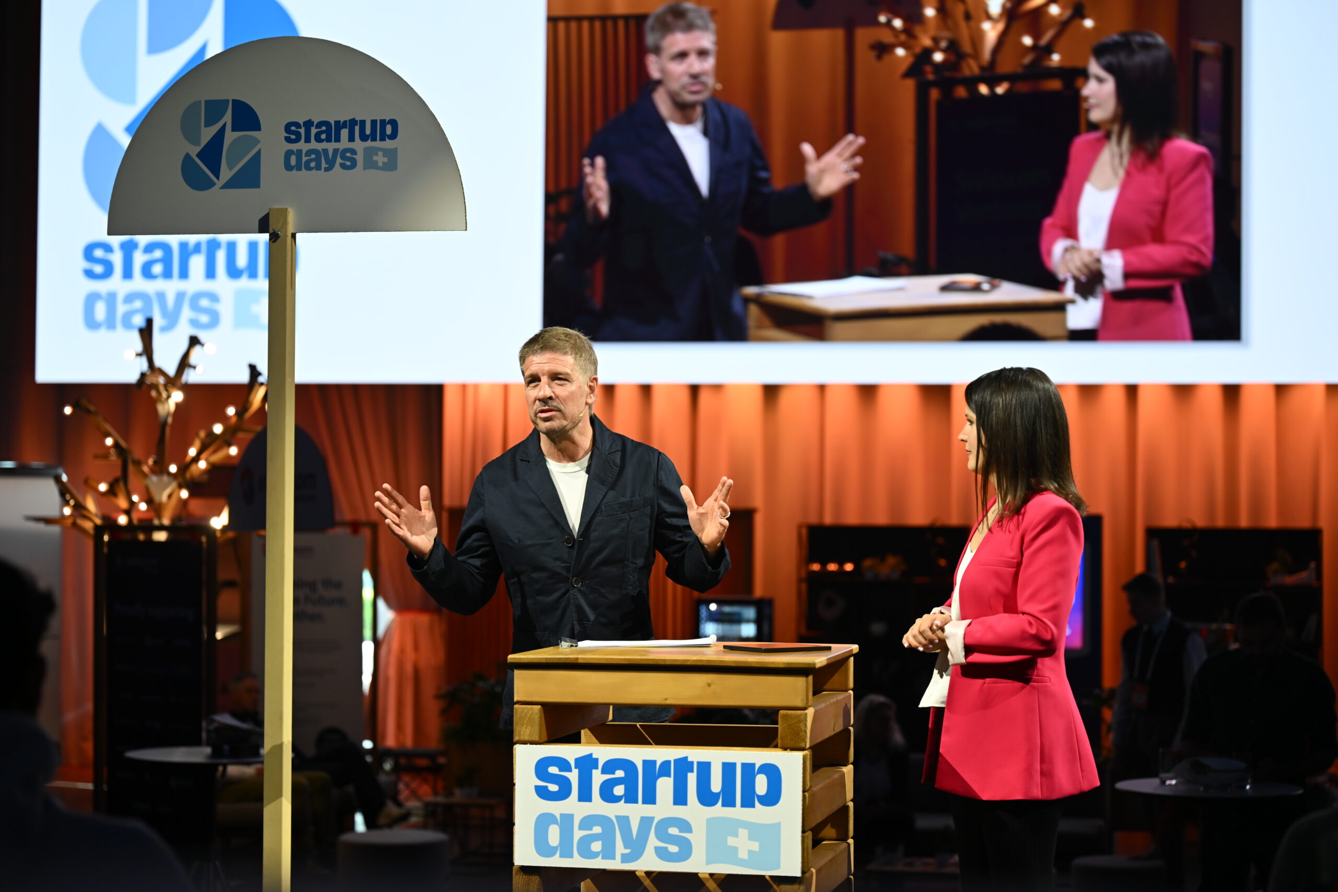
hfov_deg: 28.8
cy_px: 446
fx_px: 2602
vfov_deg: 19.5
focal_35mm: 70
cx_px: 669
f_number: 2.8
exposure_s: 1/125
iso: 400
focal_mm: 70
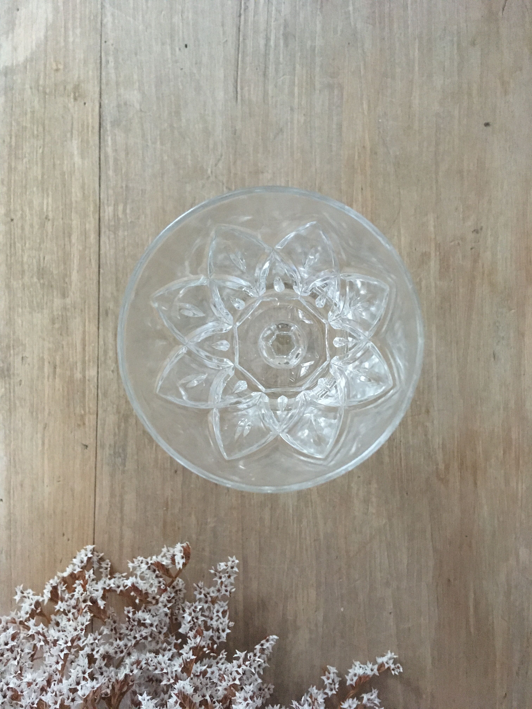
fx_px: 594
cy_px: 354
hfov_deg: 48.2
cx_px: 266
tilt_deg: -89.3
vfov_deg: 61.7
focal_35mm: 29
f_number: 2.2
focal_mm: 4.15
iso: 320
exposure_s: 1/17
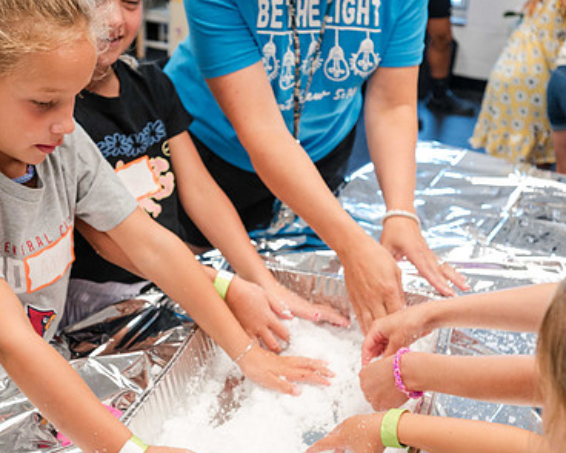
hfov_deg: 39.4
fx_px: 788
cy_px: 188
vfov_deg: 32.1
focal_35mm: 47
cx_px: 244
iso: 2200
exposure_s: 1/125
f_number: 4
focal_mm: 30
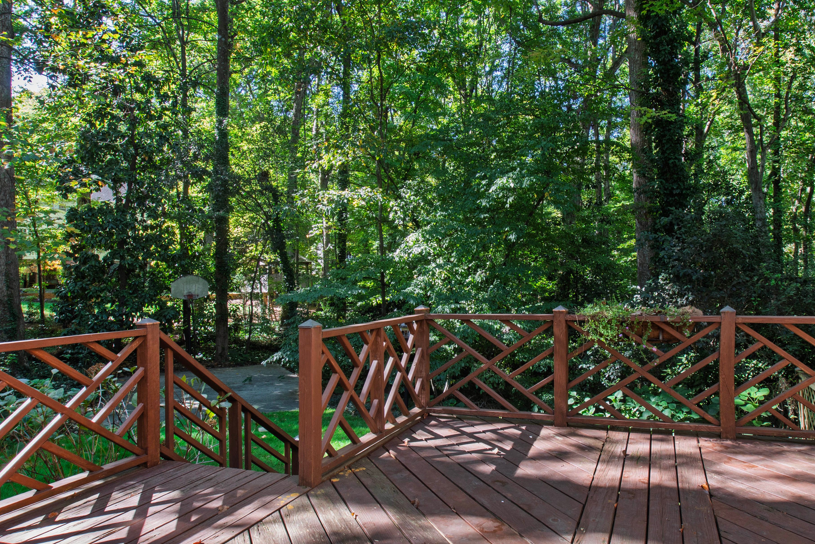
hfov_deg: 75.5
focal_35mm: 23
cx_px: 475
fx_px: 521
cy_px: 264
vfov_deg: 55.1
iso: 100
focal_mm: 10
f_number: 8
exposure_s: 1/13
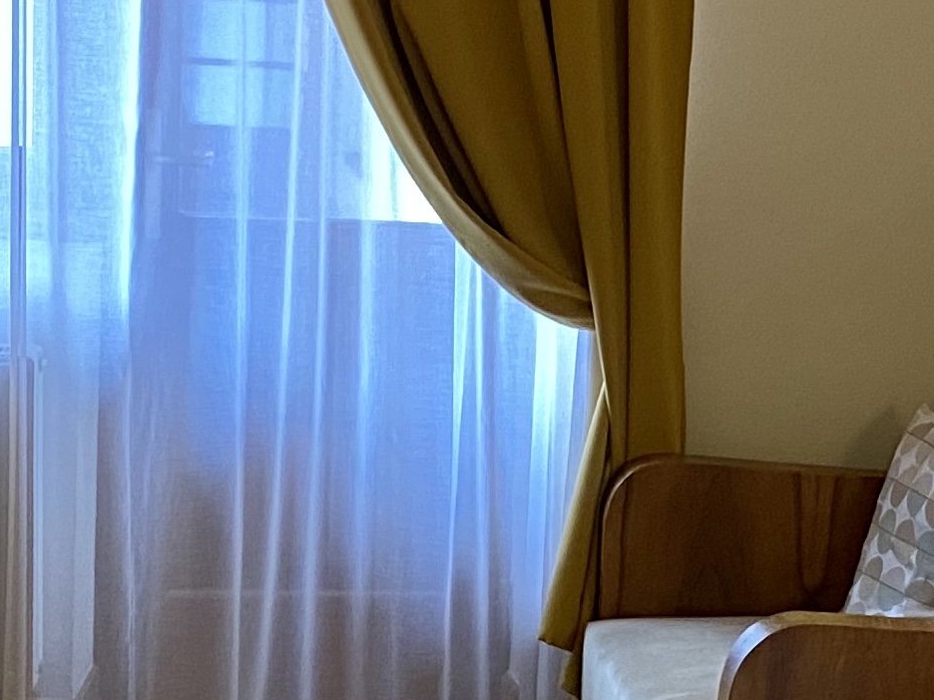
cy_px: 418
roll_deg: -3.5
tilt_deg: -8.1
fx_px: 3022
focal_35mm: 112
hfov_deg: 17.2
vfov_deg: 13.2
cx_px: 914
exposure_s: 1/50
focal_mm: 4.25
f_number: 1.8
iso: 160
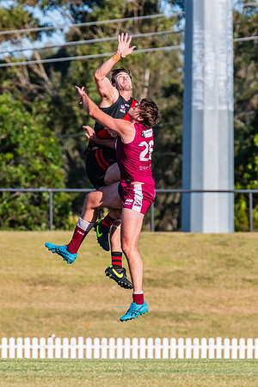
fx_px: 9219
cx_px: 111
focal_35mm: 858
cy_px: 221
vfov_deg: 2.4
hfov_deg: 1.6
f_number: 9
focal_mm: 420
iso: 800
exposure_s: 1/1600
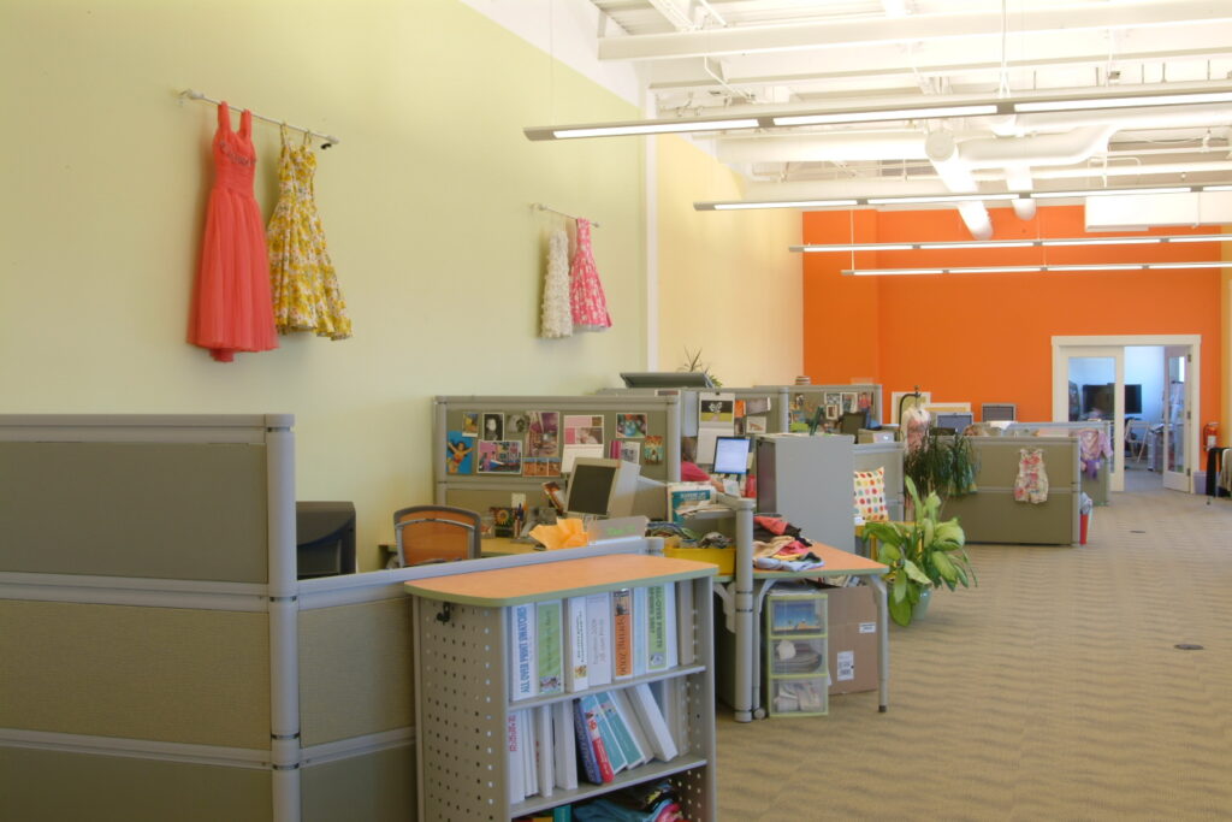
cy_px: 411
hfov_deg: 49.5
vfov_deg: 34.2
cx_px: 616
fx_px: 1335
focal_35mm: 39
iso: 100
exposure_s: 3
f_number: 22
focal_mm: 26
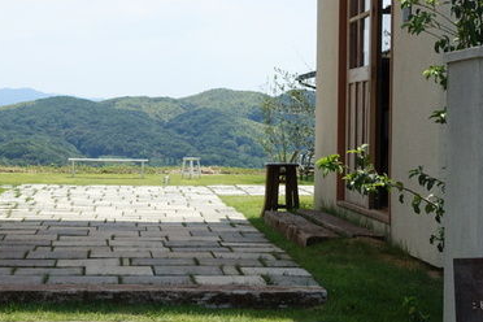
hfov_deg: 22.0
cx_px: 128
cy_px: 144
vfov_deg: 14.9
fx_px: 1234
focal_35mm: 92
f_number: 5.6
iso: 125
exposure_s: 1/400
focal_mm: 15.52
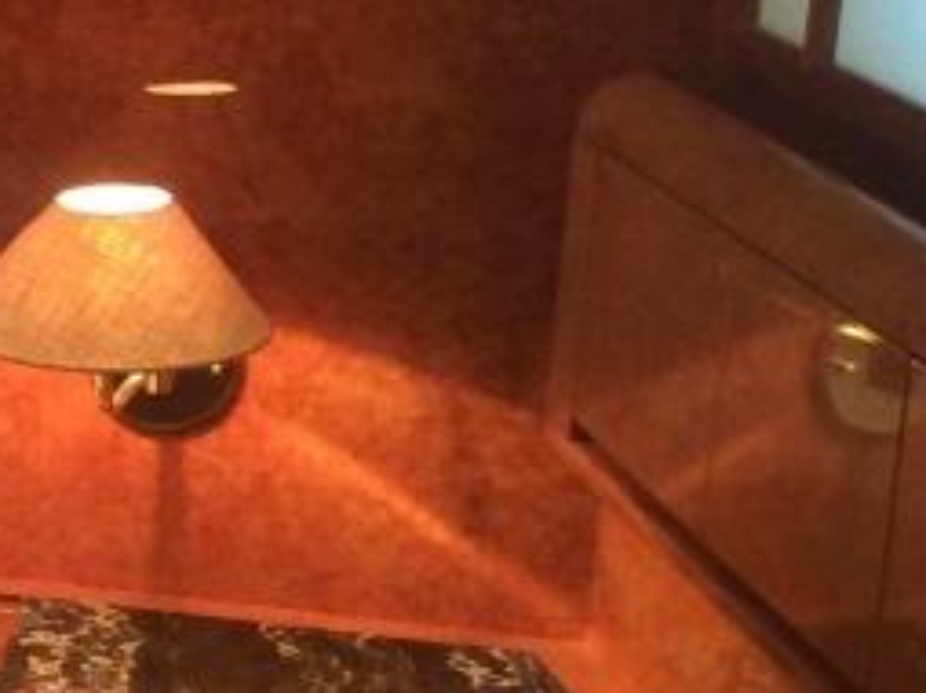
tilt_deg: -16.1
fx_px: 3127
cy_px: 379
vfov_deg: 12.6
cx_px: -722
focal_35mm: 117
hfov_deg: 14.8
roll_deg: +0.9
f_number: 2.2
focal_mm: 4.15
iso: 160
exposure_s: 1/33
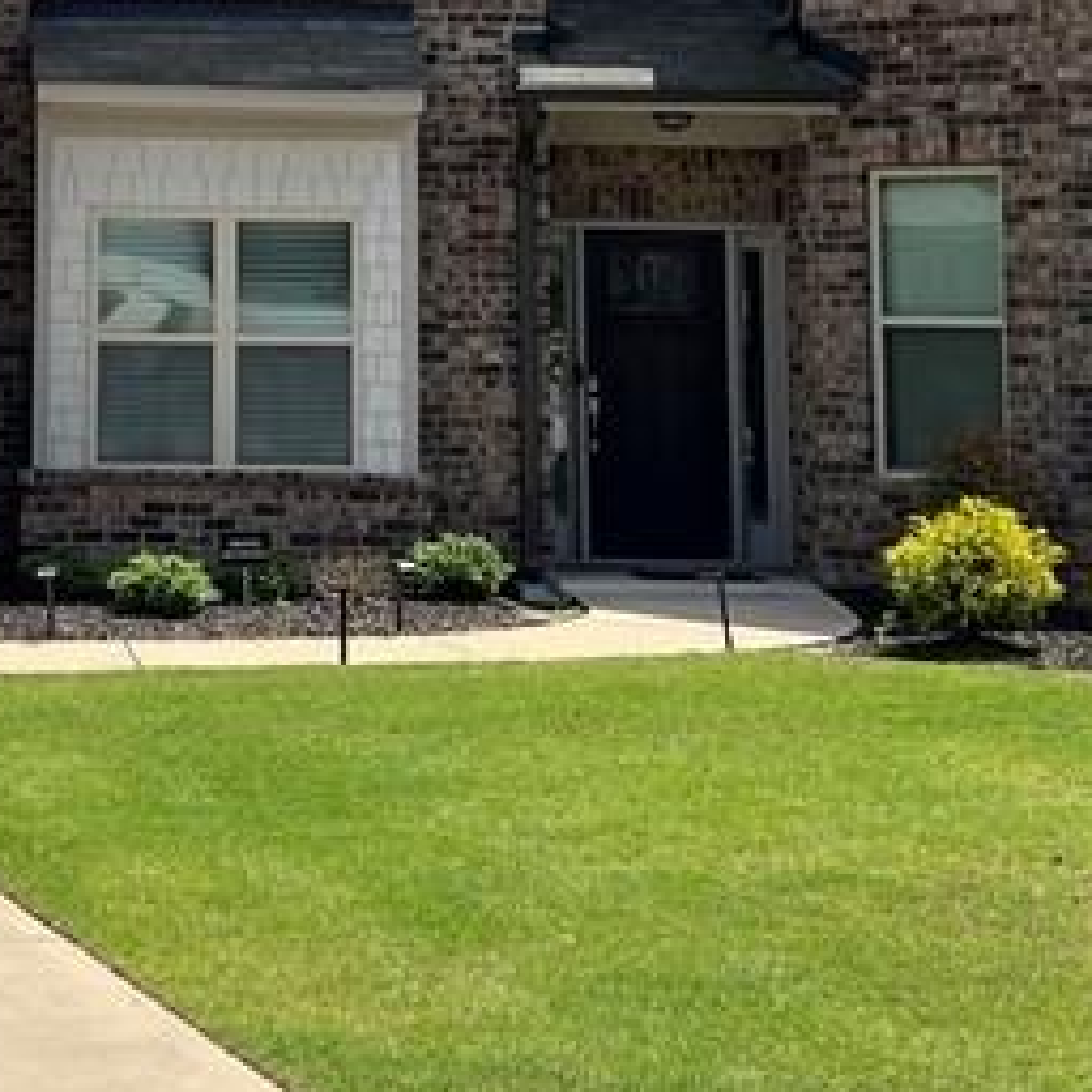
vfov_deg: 18.2
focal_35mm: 92
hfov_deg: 18.6
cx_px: 141
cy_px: -85
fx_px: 3284
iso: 50
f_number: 1.5
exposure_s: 1/4630
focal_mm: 5.7
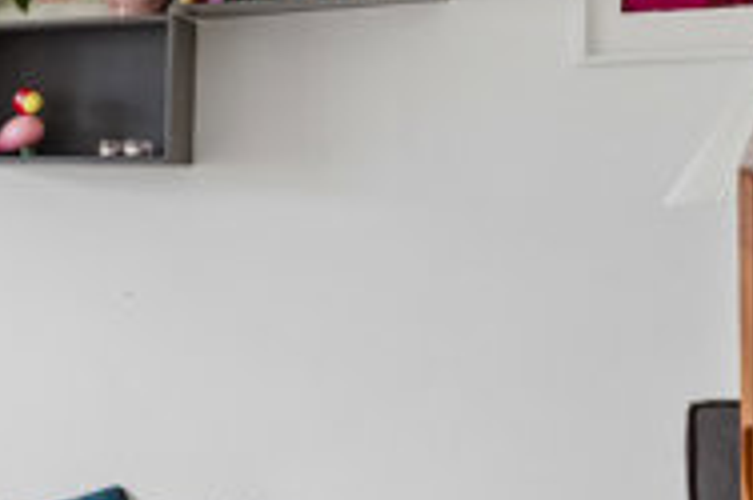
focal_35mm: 82
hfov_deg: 18.7
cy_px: 302
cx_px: -629
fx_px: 1724
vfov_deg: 16.5
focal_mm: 12.9
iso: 250
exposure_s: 1/40
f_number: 7.1
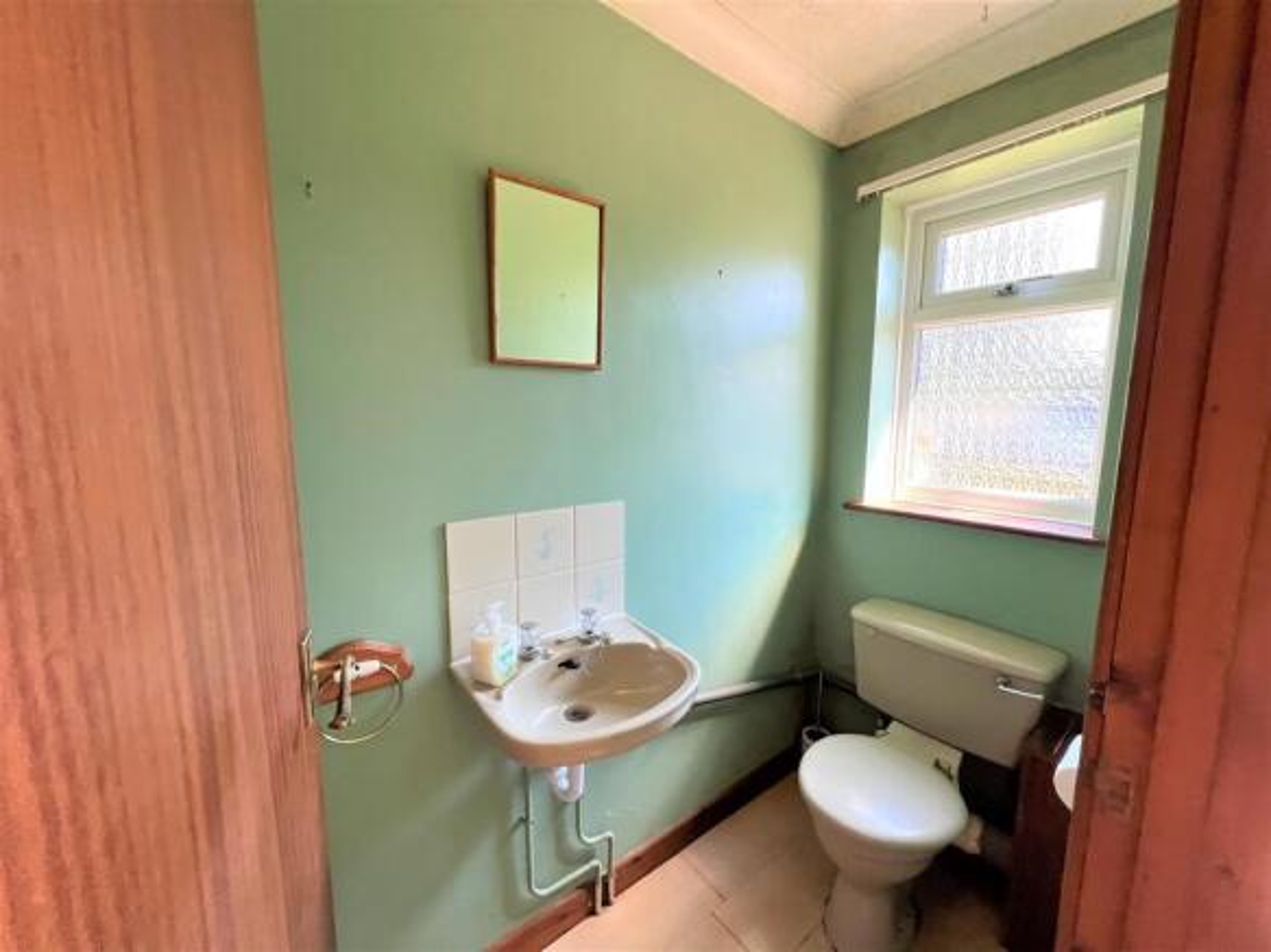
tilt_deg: -8.1
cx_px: 636
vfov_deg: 89.9
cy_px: 476
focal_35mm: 13
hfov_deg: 106.2
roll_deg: -1.1
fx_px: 477
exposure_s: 1/99
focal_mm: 1.57
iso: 160
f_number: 1.8
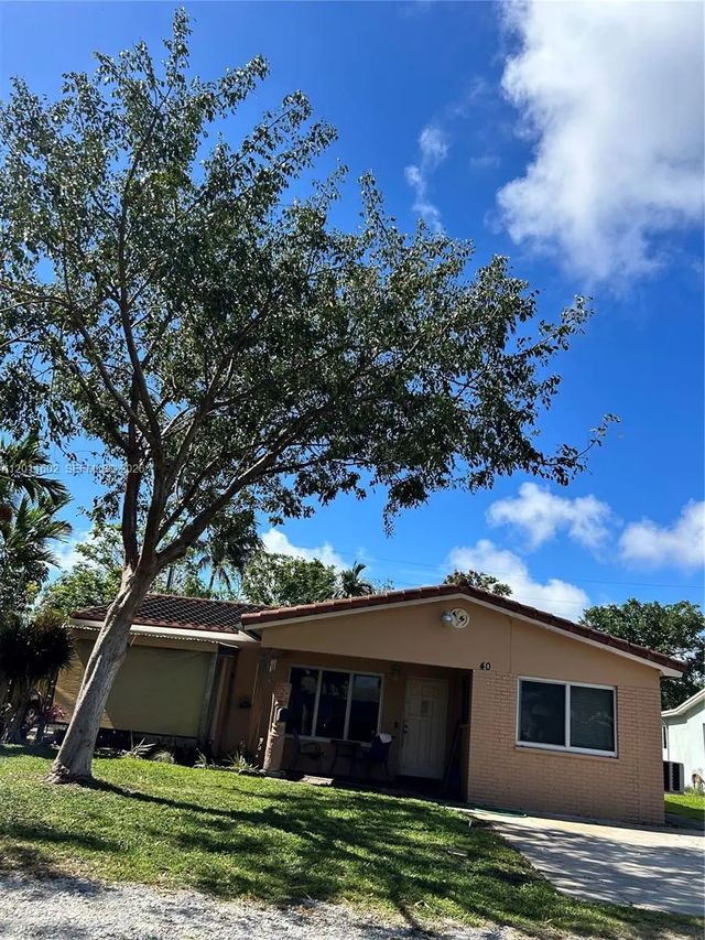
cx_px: 352
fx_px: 706
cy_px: 470
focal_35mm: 26
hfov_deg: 53.1
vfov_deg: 67.3
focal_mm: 5.7
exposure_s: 1/2994
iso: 50
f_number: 1.5
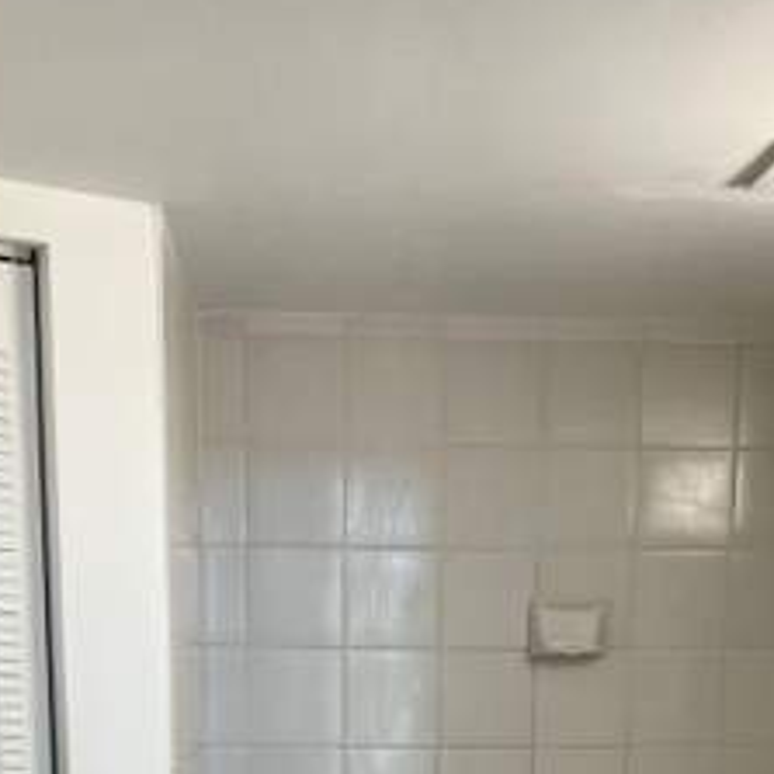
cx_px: 392
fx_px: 1670
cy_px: 1007
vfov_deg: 23.2
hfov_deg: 26.1
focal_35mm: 66
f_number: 1.5
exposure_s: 1/120
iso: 50
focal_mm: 5.7
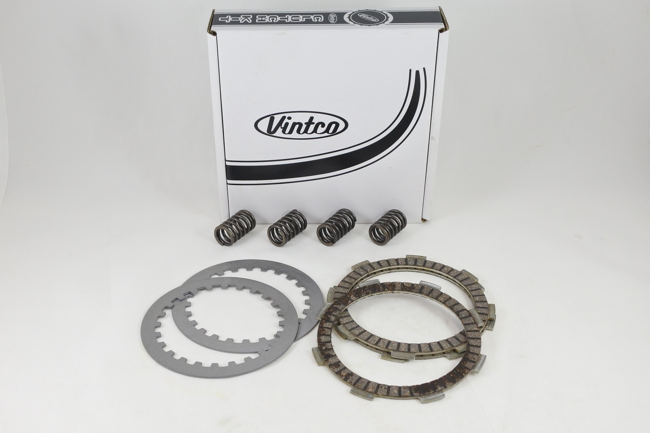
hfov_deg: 49.5
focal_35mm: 39
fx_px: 704
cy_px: 216
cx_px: 325
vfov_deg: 34.2
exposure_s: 1/125
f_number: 4.2
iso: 560
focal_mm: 14.7
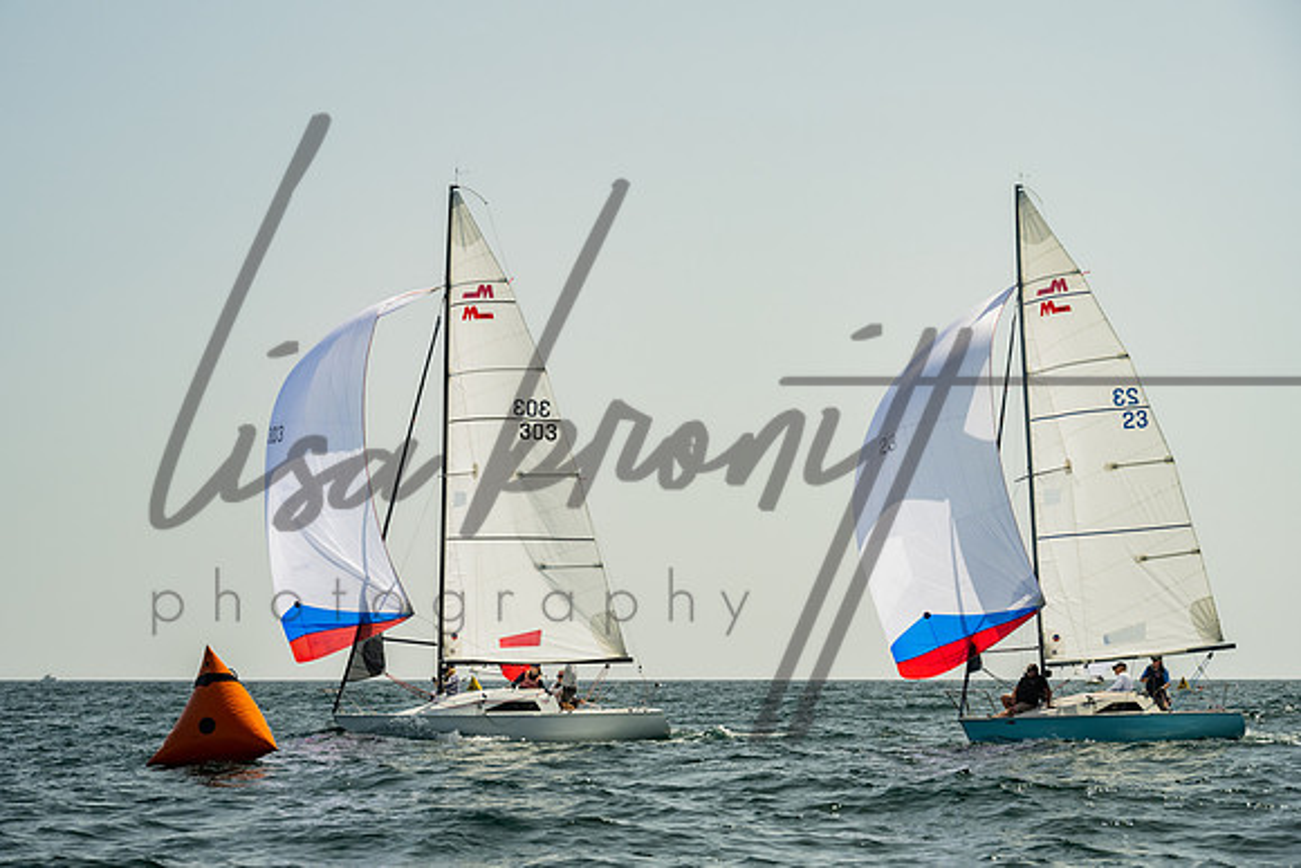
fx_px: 3105
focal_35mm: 86
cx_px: 616
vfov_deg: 15.9
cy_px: 438
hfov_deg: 23.7
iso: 320
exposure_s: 1/1250
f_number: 6.3
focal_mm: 79
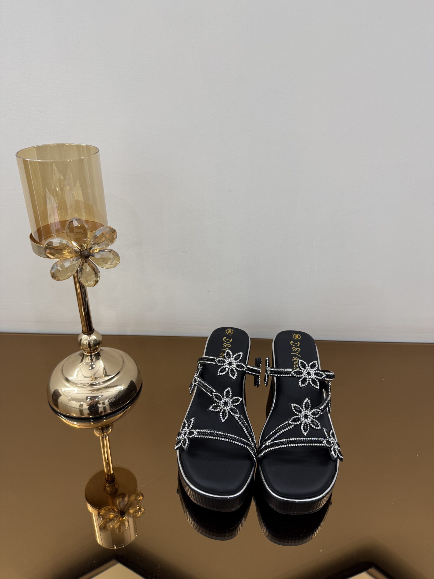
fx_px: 401
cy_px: 290
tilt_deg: -29.5
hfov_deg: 56.8
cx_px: 217
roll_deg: -1.2
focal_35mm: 24
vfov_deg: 71.6
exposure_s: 1/50
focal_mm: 6.76
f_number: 1.78
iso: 125
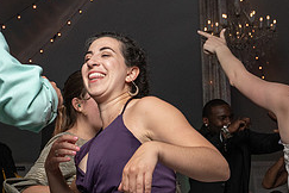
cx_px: 62
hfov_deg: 26.5
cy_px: 162
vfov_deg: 18.0
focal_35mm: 75
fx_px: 602
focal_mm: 27
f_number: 5.6
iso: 1600
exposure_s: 1/200
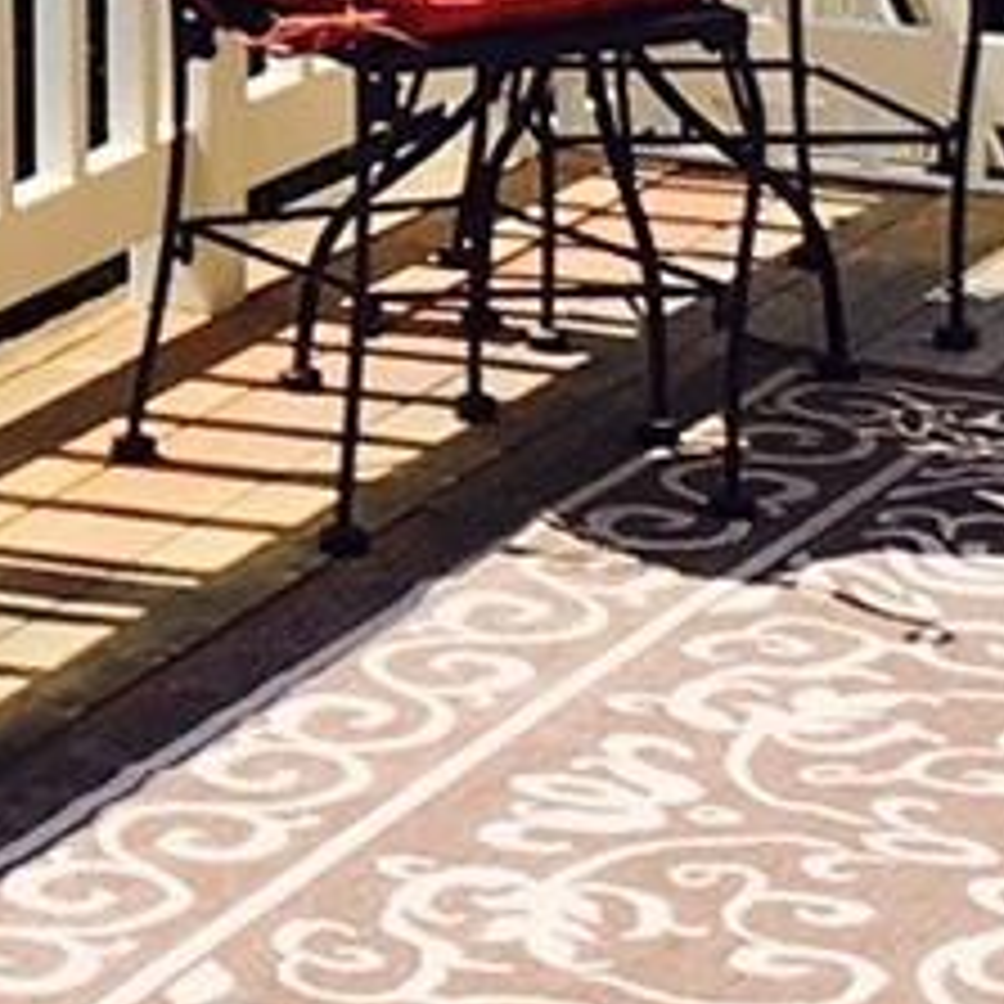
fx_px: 7547
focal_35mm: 230
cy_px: -815
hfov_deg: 7.3
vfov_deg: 7.4
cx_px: -1058
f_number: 2.2
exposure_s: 1/1374
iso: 25
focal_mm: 4.15
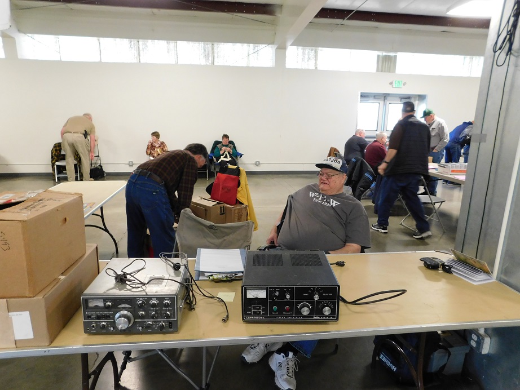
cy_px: 195
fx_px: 346
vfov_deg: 58.9
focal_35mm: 23
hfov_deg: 73.9
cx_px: 260
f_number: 3
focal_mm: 4
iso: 360
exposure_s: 1/30
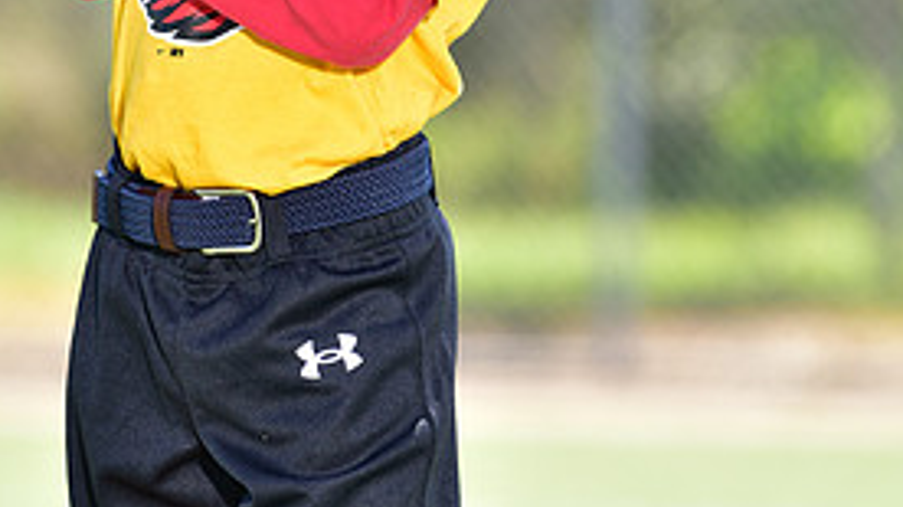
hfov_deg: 4.9
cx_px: 283
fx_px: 10555
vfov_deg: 2.7
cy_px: -216
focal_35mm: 441
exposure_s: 1/200
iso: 80
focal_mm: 200
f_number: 4.5
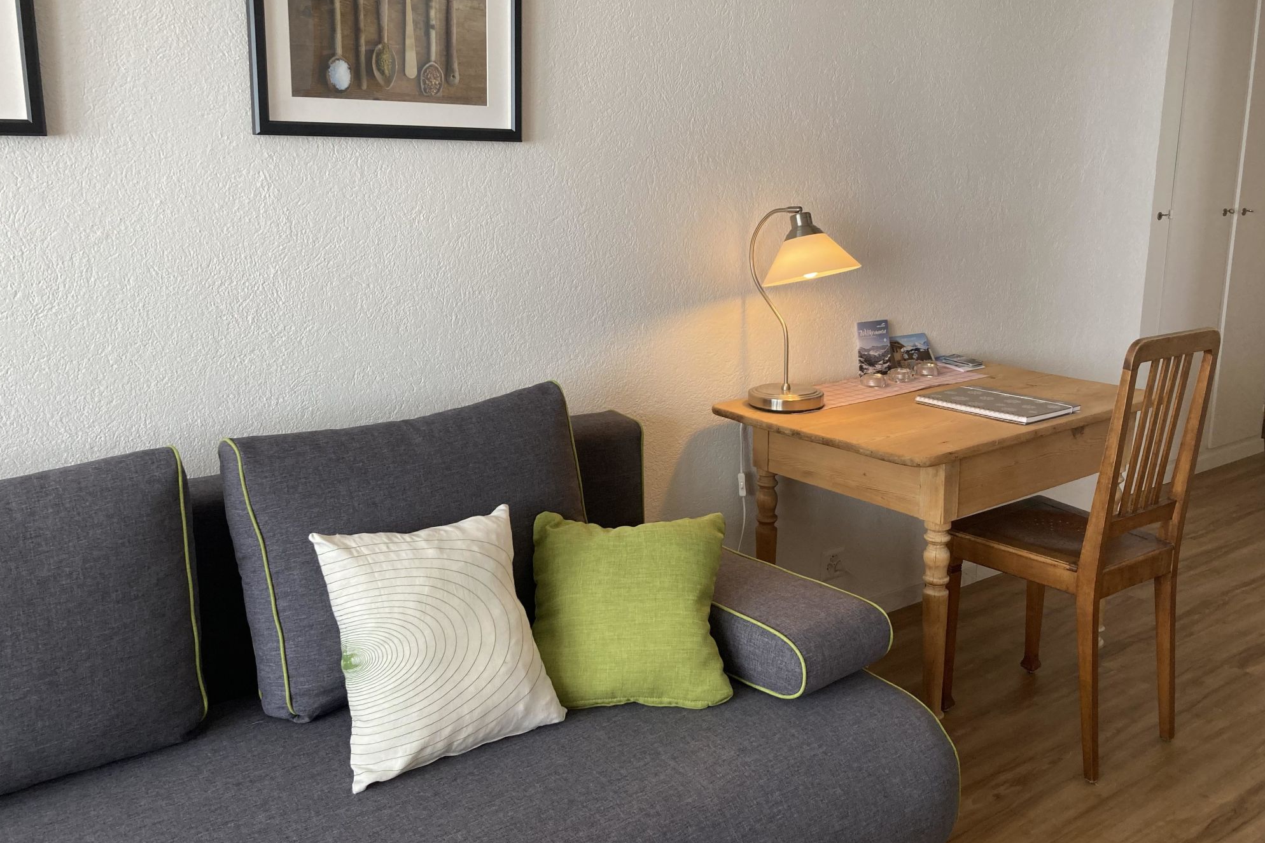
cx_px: 636
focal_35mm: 30
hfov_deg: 61.9
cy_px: 384
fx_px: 1054
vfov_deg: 43.6
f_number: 1.8
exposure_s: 1/50
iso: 80
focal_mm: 3.99
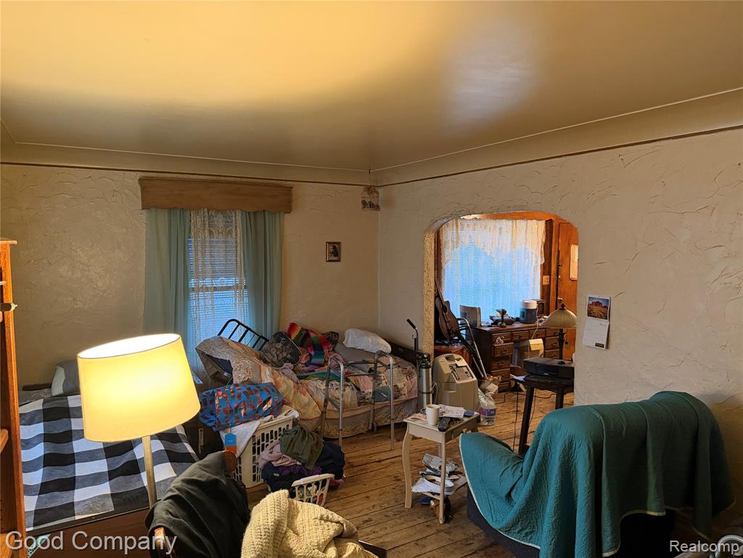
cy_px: 279
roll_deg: -0.3
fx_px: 515
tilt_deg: -4.7
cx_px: 372
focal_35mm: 24
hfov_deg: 71.6
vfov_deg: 56.8
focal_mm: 6.76
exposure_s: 1/40
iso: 800
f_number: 1.78
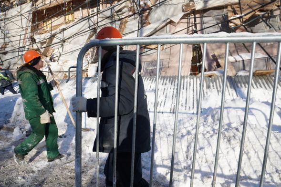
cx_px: 140
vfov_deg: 64.5
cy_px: 95
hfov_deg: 86.9
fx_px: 148
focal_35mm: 19
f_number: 5
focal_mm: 16
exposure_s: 1/400
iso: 100
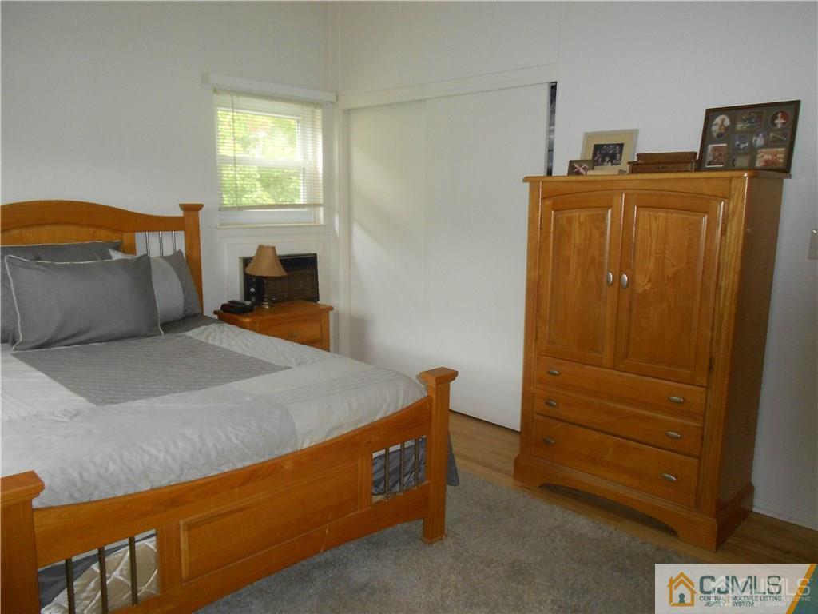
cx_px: 409
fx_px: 614
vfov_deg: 53.1
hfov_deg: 67.3
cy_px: 307
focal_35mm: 26
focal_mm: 4.6
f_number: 3.2
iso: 320
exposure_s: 1/25
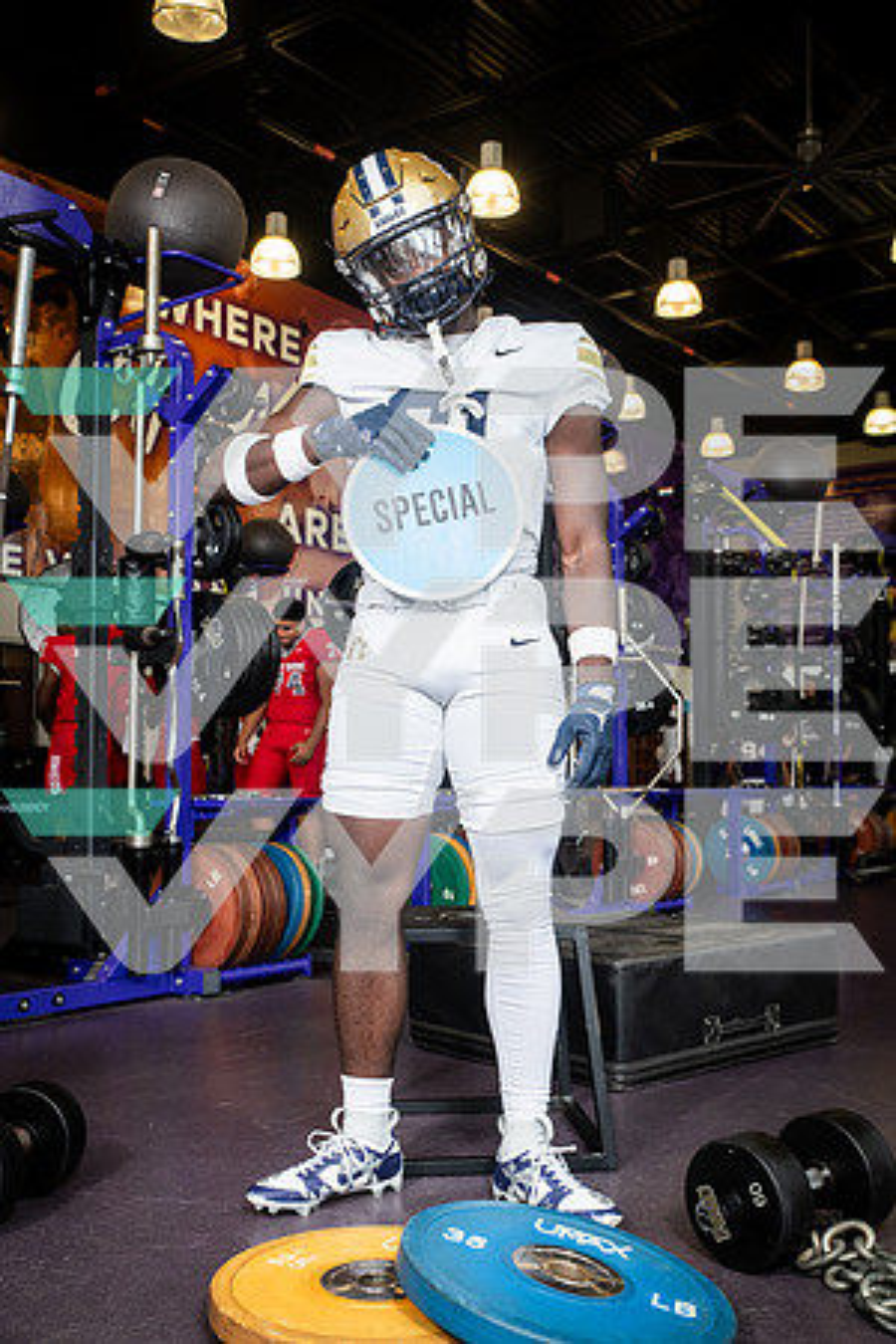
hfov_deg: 36.9
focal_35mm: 36
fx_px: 1344
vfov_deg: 53.1
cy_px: 672
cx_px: 448
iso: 500
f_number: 5.6
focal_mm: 36
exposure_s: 1/250
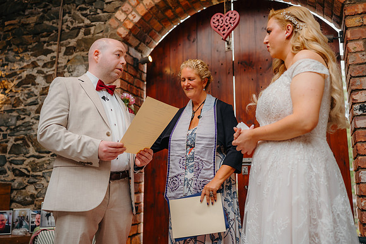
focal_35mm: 36
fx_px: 370
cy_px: 118
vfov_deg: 36.5
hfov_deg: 52.6
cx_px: 185
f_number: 2
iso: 100
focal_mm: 35
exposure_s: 1/200
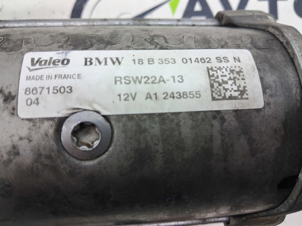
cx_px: 151
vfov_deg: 51.3
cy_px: 113
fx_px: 235
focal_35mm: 27
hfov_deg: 65.4
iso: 64
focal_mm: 4
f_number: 1.8
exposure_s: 1/50
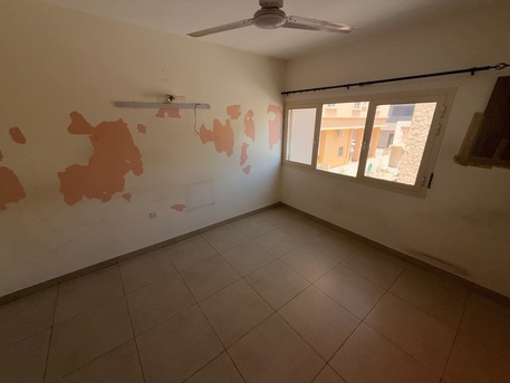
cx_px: 255
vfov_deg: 85.7
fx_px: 206
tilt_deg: -19.6
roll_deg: +0.5
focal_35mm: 14
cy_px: 192
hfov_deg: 102.0
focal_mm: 2.22
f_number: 2.2
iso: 25
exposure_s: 1/121
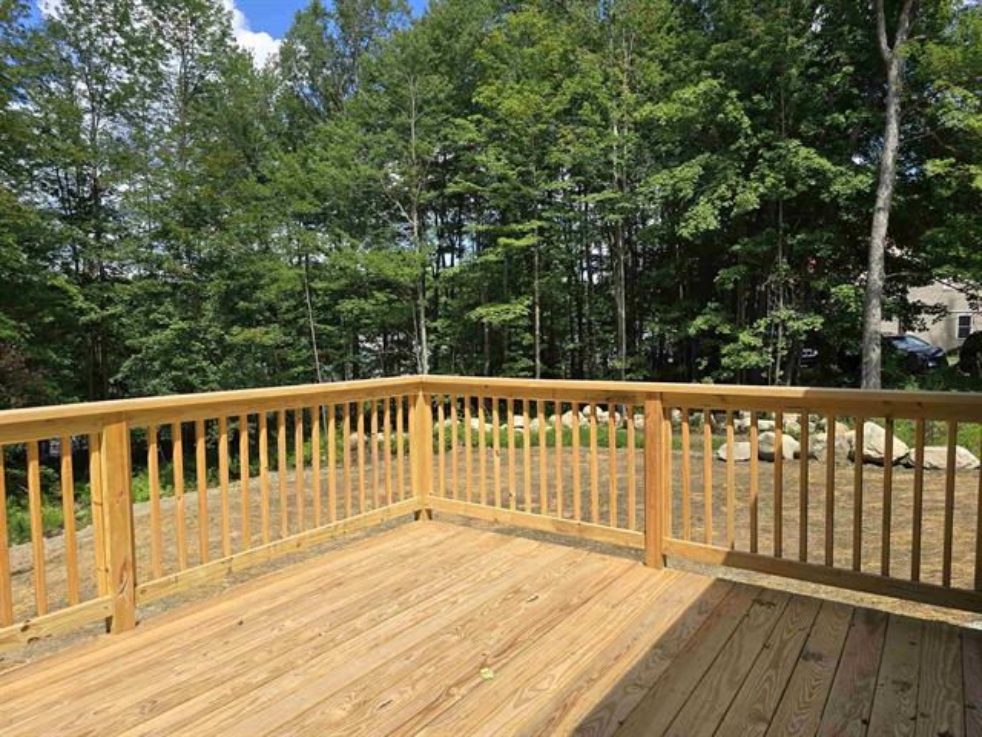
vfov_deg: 58.9
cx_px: 491
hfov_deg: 73.9
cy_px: 368
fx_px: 652
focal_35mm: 23
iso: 12
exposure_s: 1/501
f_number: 1.7
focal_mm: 6.3
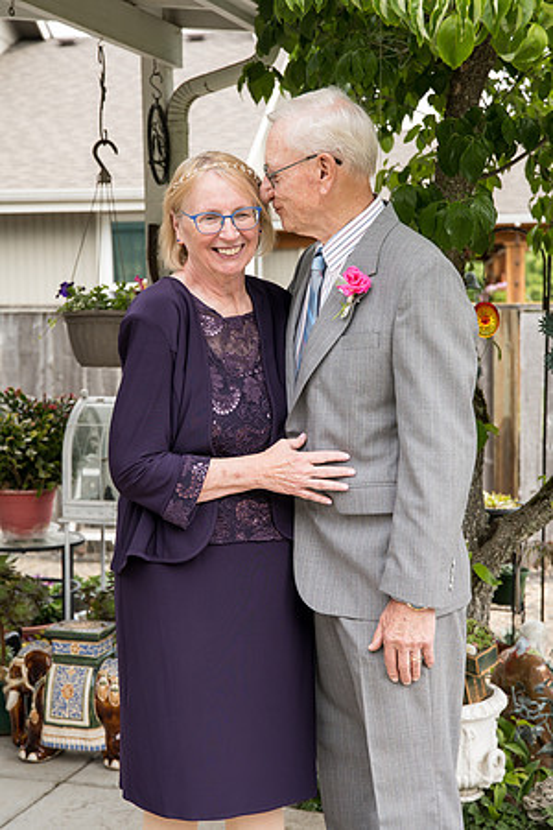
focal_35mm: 62
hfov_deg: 21.9
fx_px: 1428
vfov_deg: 32.4
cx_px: 276
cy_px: 415
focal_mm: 62
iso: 400
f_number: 5
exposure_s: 1/500
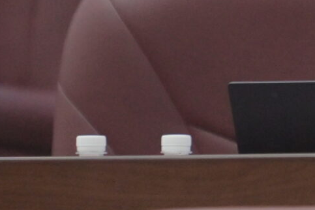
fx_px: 11453
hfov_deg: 1.6
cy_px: -307
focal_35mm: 1309
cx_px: 671
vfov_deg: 1.0
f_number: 2.8
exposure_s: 1/160
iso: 1250
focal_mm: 165
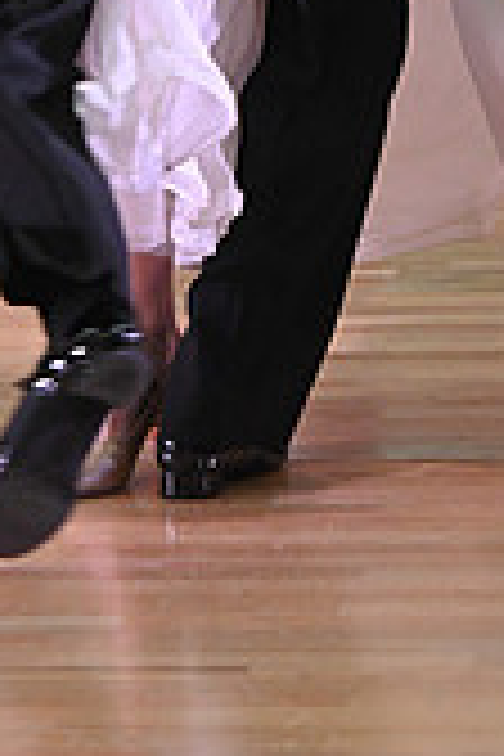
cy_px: -418
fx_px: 8714
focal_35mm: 415
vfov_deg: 4.9
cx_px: 286
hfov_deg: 3.3
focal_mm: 120
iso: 2500
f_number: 5
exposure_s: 1/320
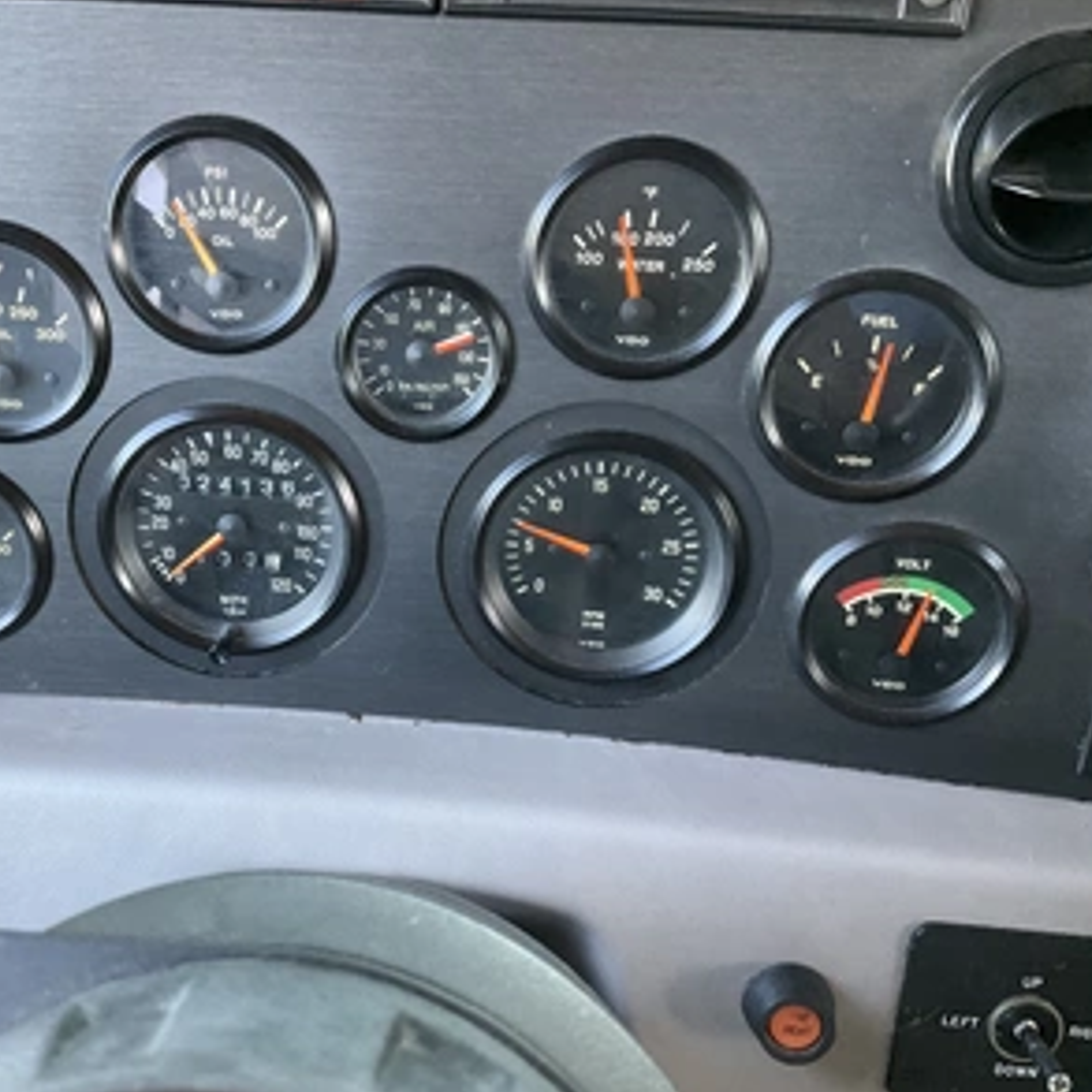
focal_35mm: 35
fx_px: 1249
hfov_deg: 46.8
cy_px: 537
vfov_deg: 47.2
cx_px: 403
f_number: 1.8
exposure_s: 1/60
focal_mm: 3
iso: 125
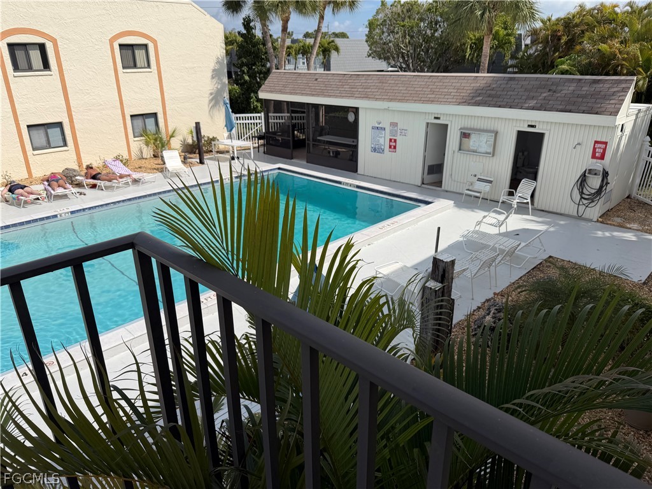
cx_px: 326
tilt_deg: -21.5
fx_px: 452
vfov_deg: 56.8
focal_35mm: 24
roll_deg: +0.5
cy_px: 244
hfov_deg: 71.6
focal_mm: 6.76
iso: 80
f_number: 1.78
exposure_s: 1/8130
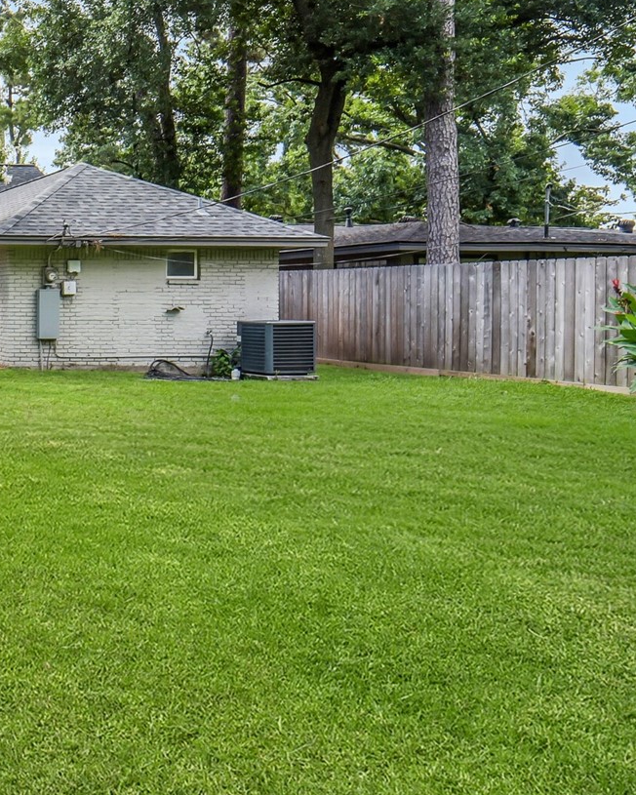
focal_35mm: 35
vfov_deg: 51.2
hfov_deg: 28.2
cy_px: 317
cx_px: -315
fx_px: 824
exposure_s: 1/250
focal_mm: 14
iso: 500
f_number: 11
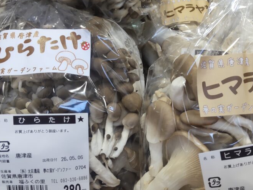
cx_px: 144
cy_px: 103
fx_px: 256
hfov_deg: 52.4
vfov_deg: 40.7
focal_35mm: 35
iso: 115
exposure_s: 1/60
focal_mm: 3.43
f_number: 2
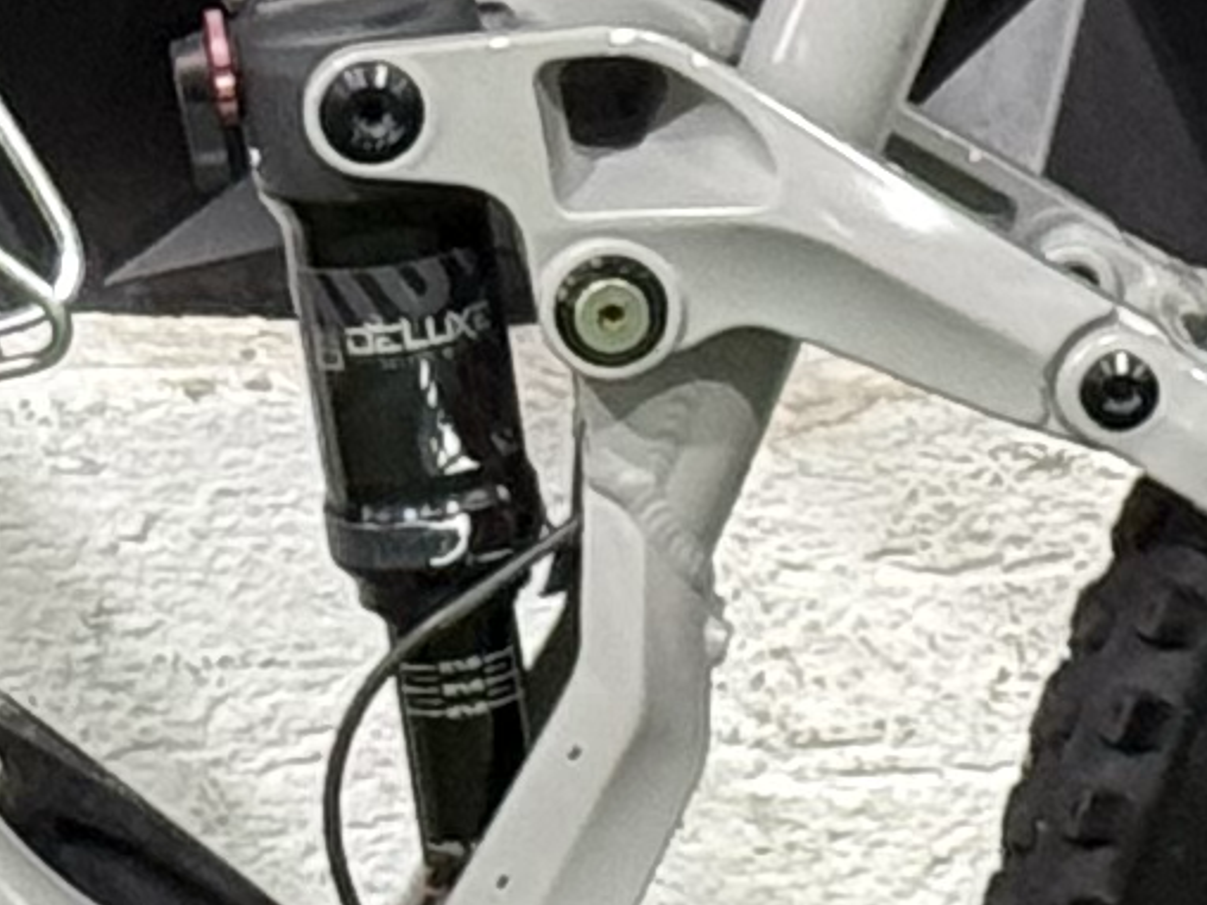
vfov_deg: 3.9
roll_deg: -0.2
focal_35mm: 381
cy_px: -494
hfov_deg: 5.2
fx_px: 13285
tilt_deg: -10.3
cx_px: -152
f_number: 1.78
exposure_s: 1/60
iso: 200
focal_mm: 6.76
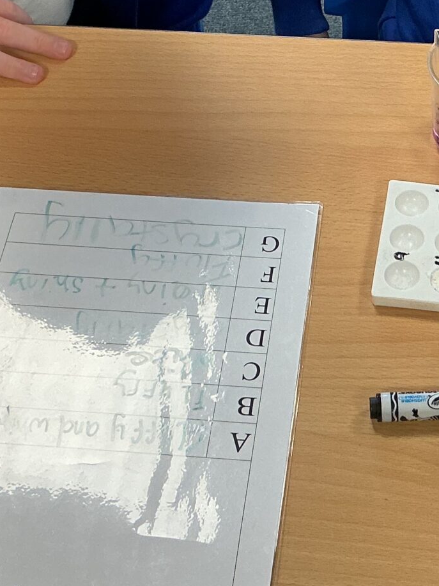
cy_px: 98
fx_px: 1371
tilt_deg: -48.8
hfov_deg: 18.1
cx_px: 334
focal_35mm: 81
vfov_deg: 23.7
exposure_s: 1/60
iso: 80
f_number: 1.8
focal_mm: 3
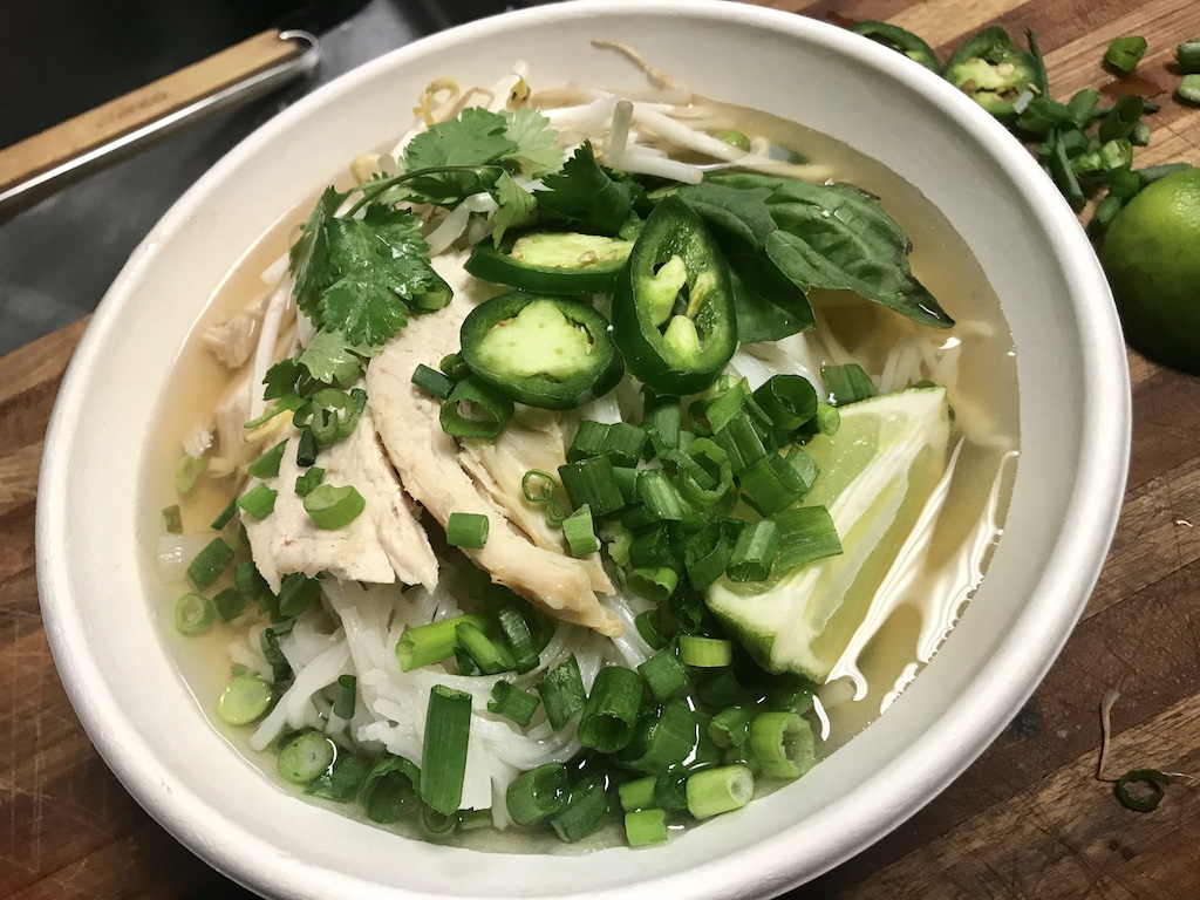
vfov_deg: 49.7
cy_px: 450
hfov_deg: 63.4
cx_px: 600
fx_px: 971
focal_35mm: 28
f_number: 1.8
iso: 32
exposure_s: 1/30
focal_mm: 3.99
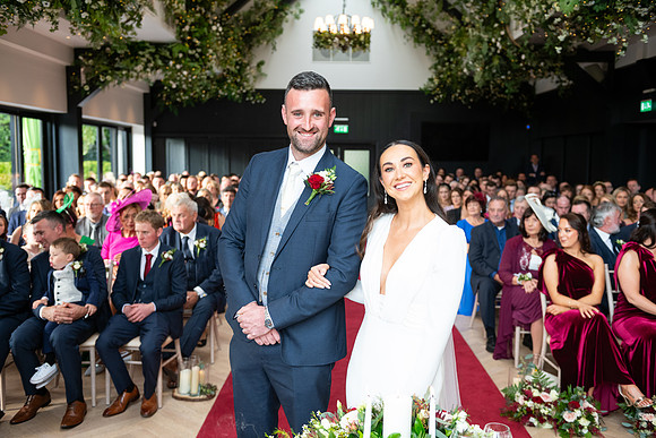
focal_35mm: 36
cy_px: 219
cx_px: 328
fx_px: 664
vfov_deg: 36.5
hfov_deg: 52.6
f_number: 3.5
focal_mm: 36
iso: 640
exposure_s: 1/160
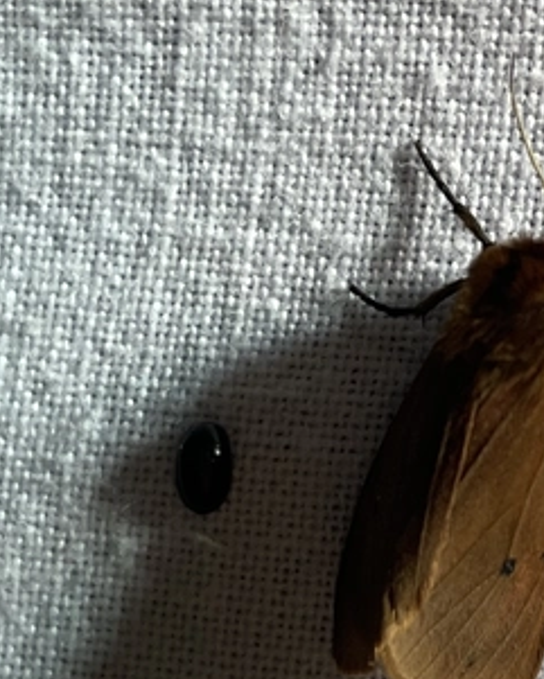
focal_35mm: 54
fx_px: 1086
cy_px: 368
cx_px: 510
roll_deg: -8.9
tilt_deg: -3.5
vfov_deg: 34.7
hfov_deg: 26.9
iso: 100
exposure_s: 1/100
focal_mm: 4.2
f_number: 1.6
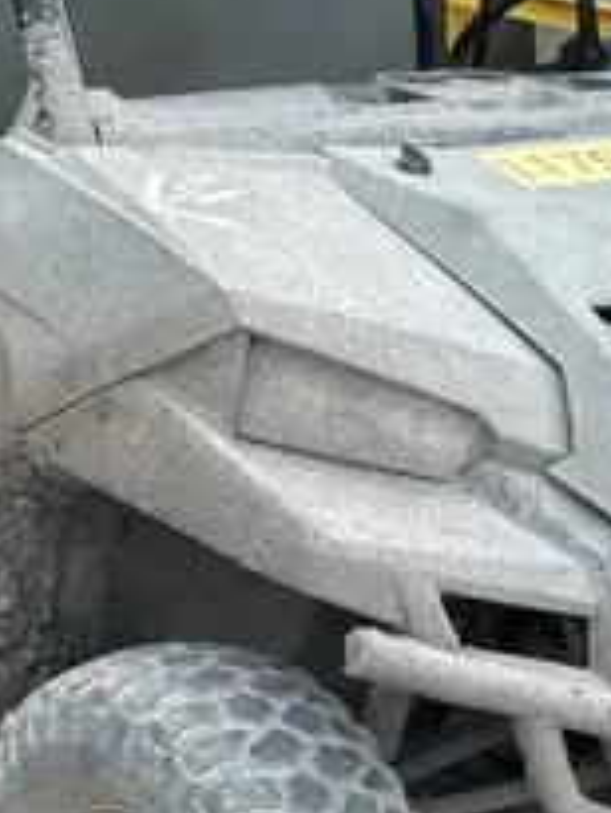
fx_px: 2186
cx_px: 230
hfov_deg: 15.9
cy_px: 406
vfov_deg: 21.1
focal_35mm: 93
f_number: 1.5
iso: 50
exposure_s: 1/625
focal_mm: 5.7
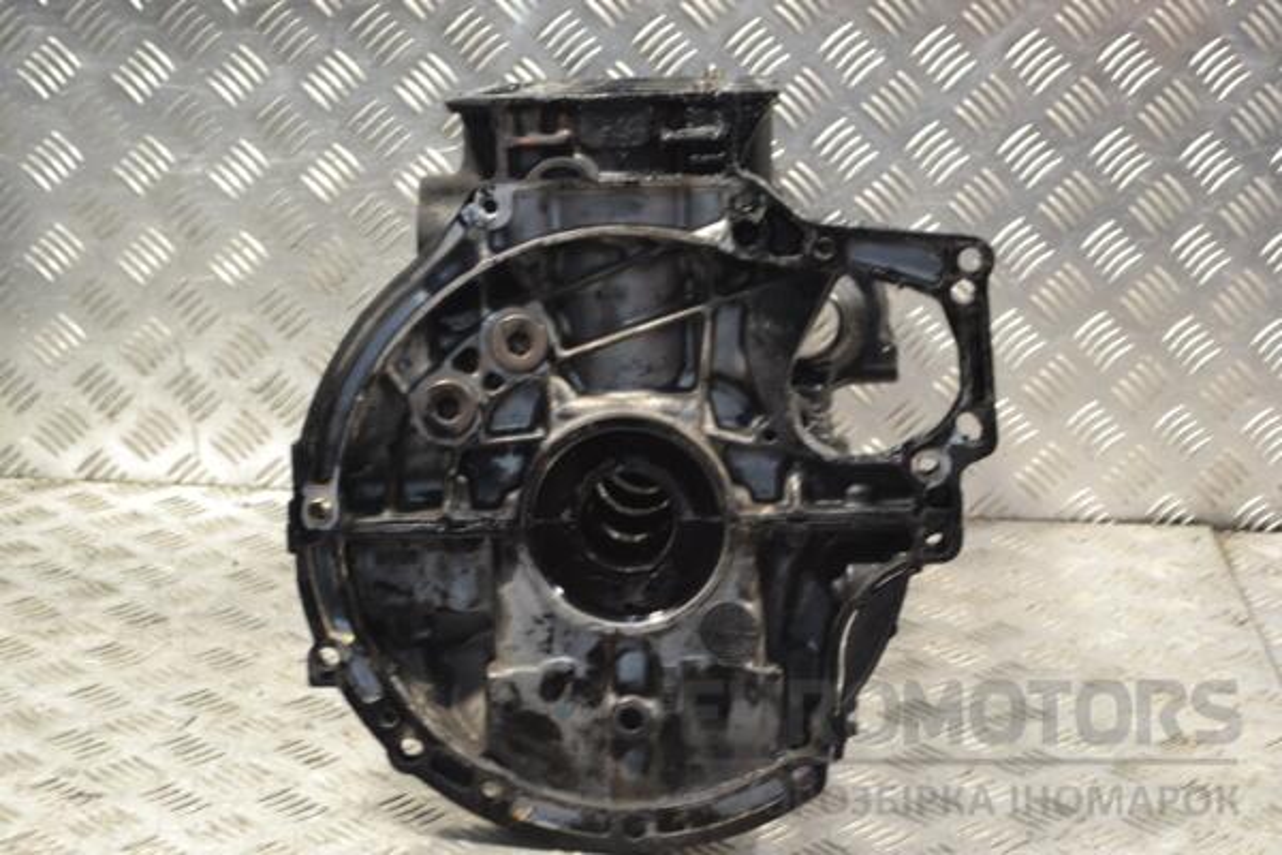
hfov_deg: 24.6
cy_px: 428
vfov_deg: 16.6
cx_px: 641
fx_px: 2938
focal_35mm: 82
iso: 640
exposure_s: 1/30
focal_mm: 55
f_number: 5.6
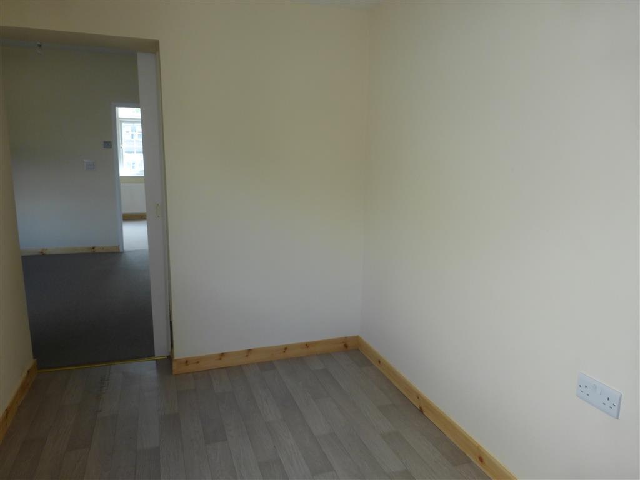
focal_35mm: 24
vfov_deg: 56.8
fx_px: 444
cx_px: 320
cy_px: 240
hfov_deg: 71.6
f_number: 3.3
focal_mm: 4.3
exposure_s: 1/60
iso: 125
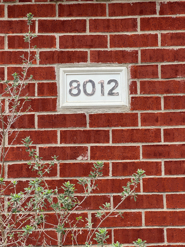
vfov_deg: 25.3
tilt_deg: +7.3
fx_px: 549
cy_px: 124
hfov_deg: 19.1
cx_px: 92
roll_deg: +1.7
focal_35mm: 77
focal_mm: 9
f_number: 2.8
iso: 25
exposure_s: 1/266
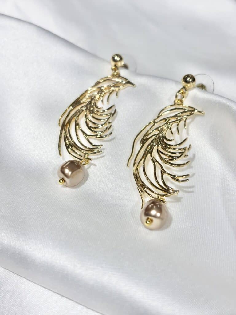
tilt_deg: -35.5
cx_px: 118
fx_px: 473
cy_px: 158
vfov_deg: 36.8
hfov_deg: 28.0
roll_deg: +2.8
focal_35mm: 52
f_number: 1.6
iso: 32
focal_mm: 5.96
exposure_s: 1/328
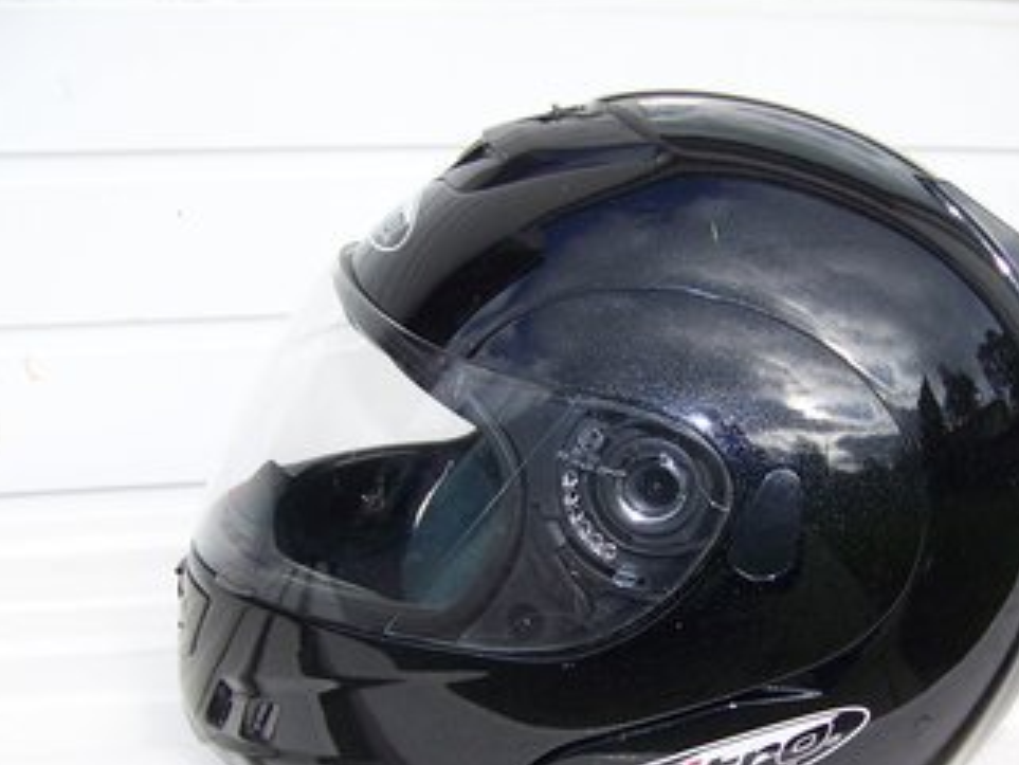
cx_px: 667
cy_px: 522
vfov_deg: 25.9
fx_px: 1649
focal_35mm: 56
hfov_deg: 34.1
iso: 64
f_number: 2.8
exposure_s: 1/400
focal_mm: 5.85
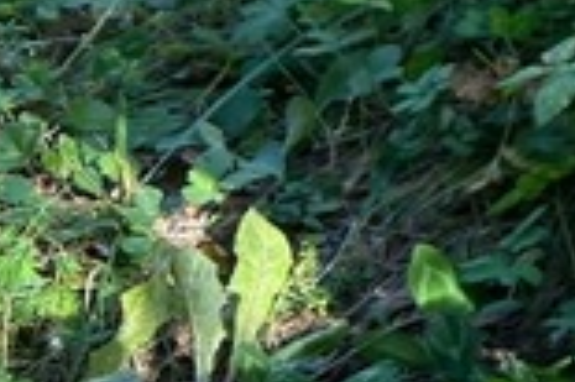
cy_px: -452
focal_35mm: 140
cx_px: 1380
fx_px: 2234
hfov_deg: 11.9
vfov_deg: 9.0
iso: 50
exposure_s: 1/476
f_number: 1.5
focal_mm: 5.7
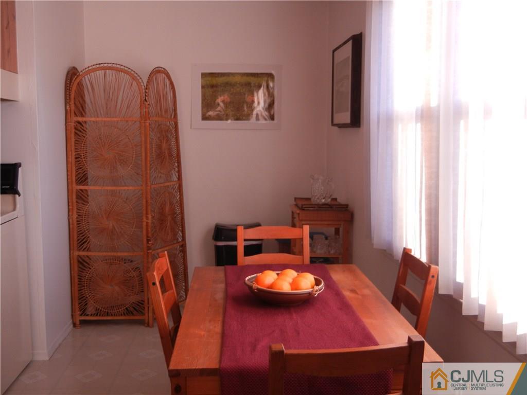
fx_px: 594
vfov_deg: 36.8
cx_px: 264
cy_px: 198
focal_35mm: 39
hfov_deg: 47.9
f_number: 3.7
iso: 160
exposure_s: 1/45.7
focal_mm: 7.1
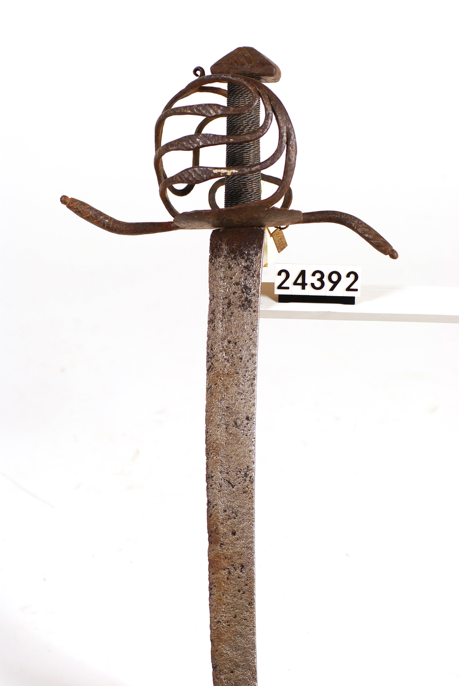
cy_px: 343
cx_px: 230
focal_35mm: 105
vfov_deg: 19.4
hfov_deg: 13.1
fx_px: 2003
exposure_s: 1/60
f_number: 5.6
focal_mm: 70
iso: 100
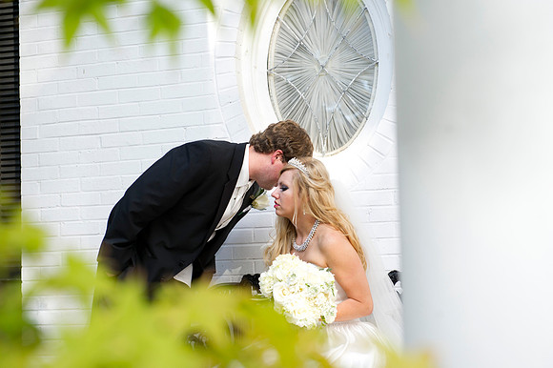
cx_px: 276
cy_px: 184
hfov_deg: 28.9
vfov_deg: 19.4
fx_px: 1075
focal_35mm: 70
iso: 400
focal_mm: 70
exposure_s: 1/250
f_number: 5
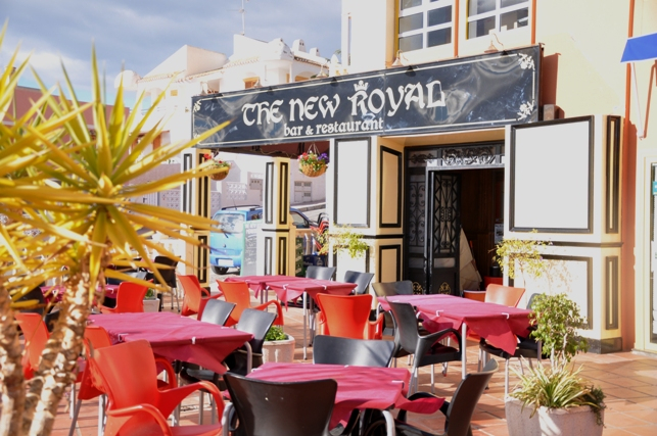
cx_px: 328
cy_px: 218
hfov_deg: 46.5
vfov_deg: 31.8
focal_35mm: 42
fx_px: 766
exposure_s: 1/400
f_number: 4
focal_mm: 28
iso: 200
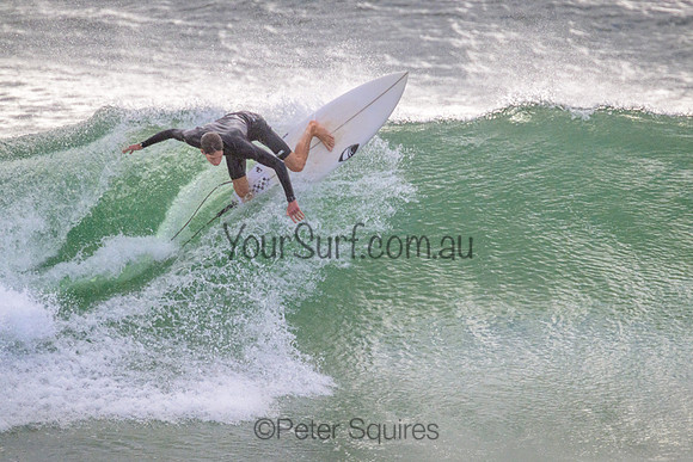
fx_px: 17561
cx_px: 395
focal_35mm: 912
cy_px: 213
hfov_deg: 2.3
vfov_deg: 1.5
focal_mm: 800
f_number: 11
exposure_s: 1/2000
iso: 1400
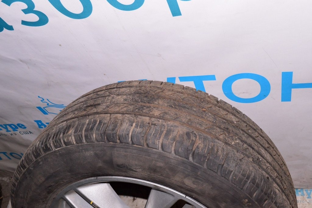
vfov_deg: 35.4
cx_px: 156
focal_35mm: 38
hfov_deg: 51.3
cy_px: 104
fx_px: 325
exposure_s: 1/200
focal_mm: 25
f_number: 8
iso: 1600
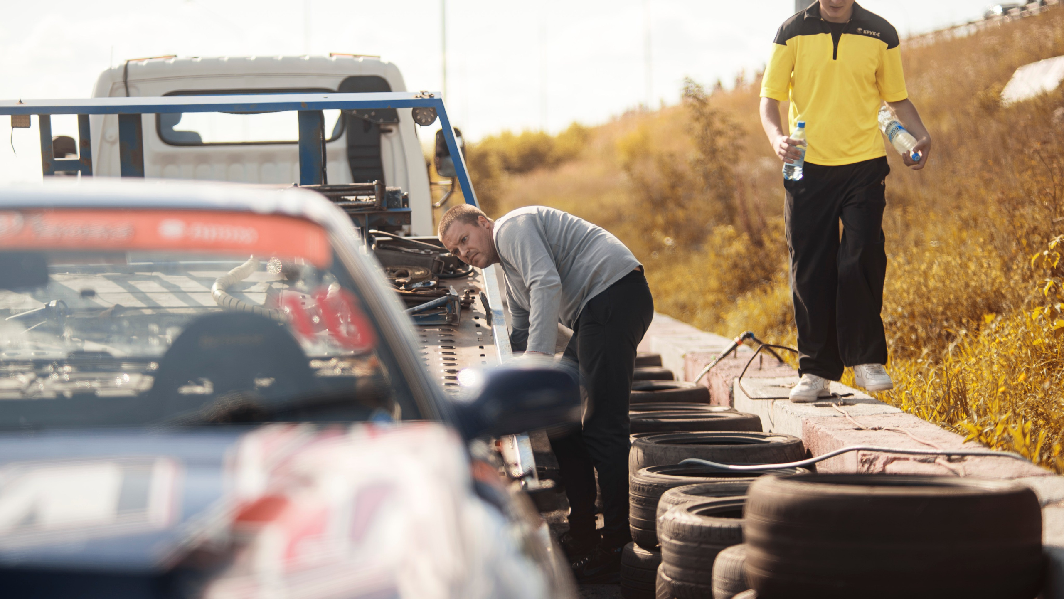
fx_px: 2512
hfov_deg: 23.9
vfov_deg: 13.6
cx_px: 532
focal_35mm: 89
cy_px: 300
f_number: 1.8
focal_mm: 85
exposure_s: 1/125
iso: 100
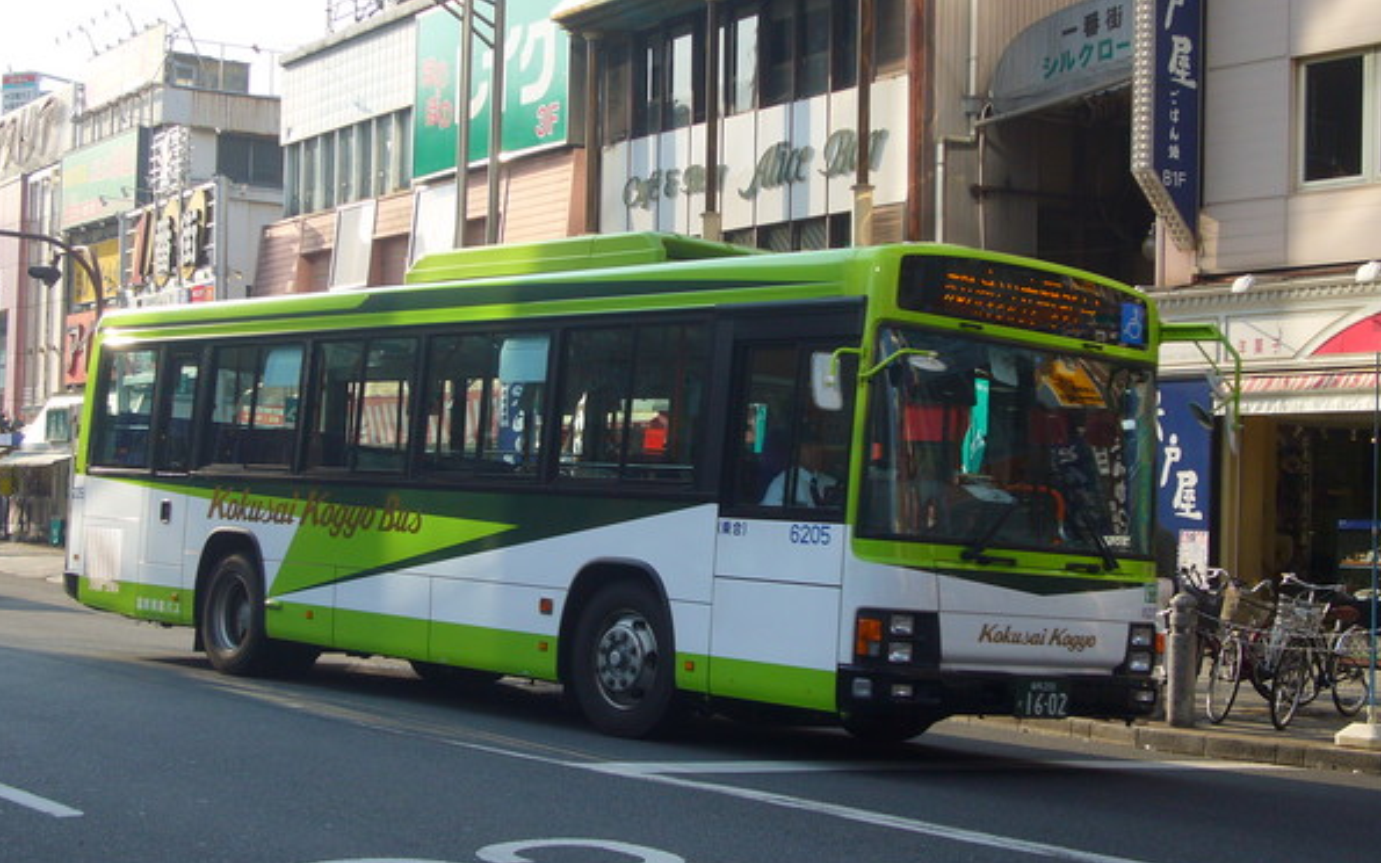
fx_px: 2334
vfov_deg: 21.0
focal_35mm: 62
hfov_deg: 33.0
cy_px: 445
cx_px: 687
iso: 80
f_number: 4
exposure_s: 1/400
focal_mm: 9.6
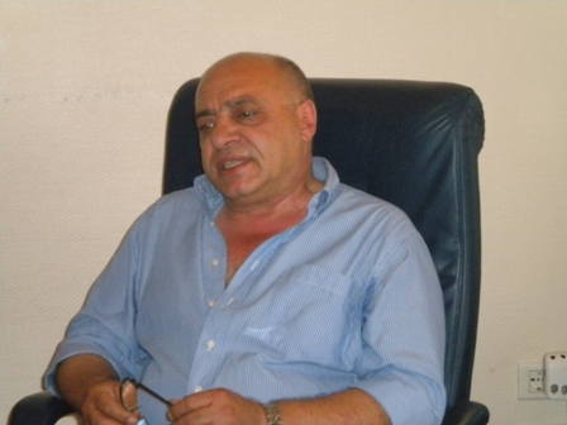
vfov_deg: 15.4
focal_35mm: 96
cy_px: 212
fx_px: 1572
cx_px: 284
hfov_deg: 20.4
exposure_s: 1/60
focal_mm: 17.3
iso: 800
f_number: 5.7
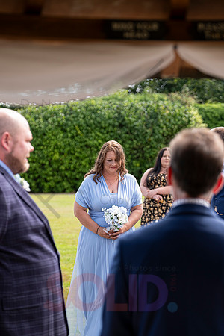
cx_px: 112
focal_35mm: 107
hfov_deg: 12.8
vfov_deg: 19.1
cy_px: 168
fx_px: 999
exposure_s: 1/640
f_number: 3.2
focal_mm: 71.5
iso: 200
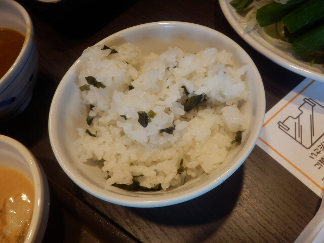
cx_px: 162
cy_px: 122
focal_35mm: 33
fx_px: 309
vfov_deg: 42.9
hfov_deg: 55.4
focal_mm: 5.9
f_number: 3.7
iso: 160
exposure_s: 1/30
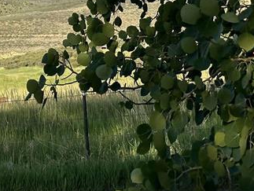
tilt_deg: +4.8
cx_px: -109
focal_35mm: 152
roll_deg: -1.2
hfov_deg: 12.4
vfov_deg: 9.7
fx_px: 1117
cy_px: -4
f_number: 1.78
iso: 64
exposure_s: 1/2070
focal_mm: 6.86
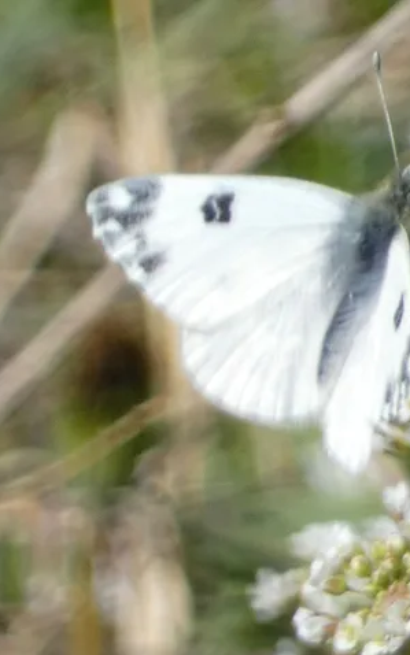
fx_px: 27551
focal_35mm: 1542
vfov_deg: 1.4
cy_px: 328
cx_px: 355
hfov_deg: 0.9
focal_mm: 194.6
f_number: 5.7
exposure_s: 1/160
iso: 80
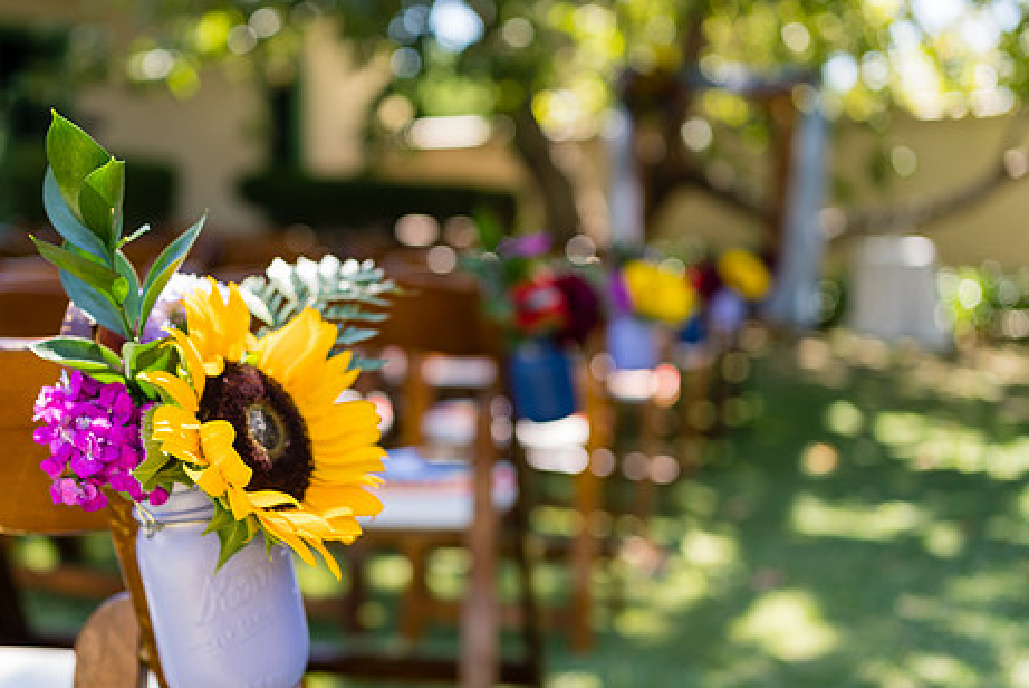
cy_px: 354
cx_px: 402
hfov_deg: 44.2
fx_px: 1258
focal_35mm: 44
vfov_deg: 30.6
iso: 100
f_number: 2.5
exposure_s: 1/320
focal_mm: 35
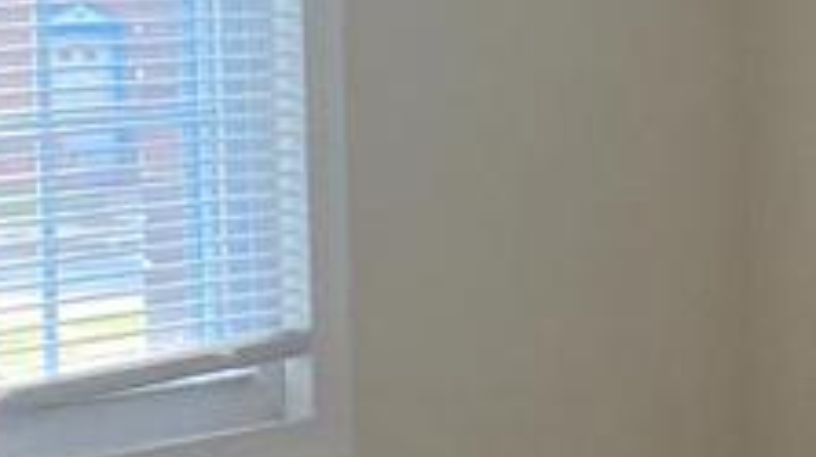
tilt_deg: -10.0
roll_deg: -1.4
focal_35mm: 183
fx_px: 3956
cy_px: 537
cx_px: 1120
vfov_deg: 6.6
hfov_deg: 11.4
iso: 100
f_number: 1.8
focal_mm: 4.25
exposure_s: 1/120
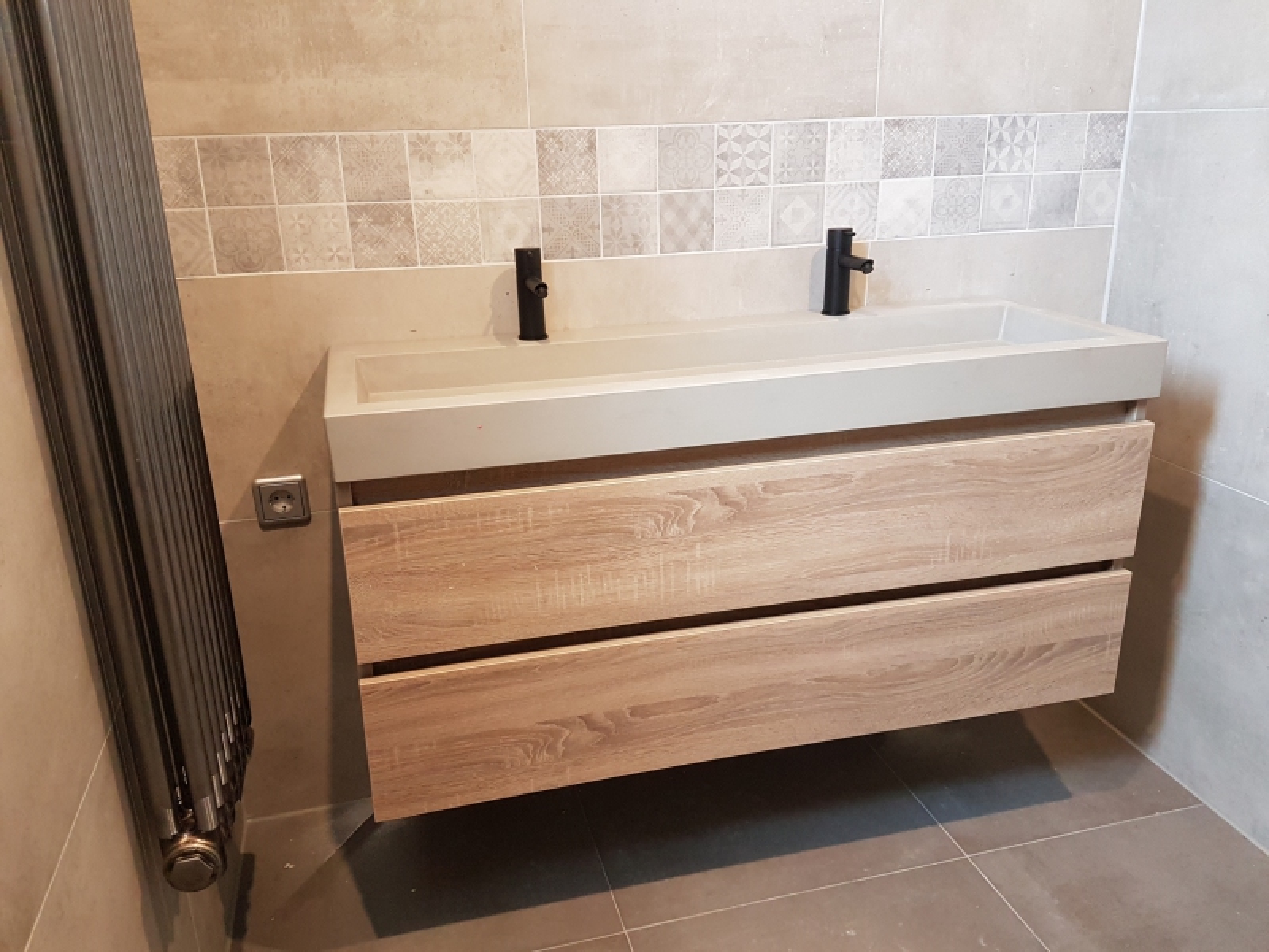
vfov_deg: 53.1
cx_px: 634
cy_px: 476
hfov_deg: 67.3
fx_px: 953
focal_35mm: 26
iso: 200
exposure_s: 1/18
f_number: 1.7
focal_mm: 4.2
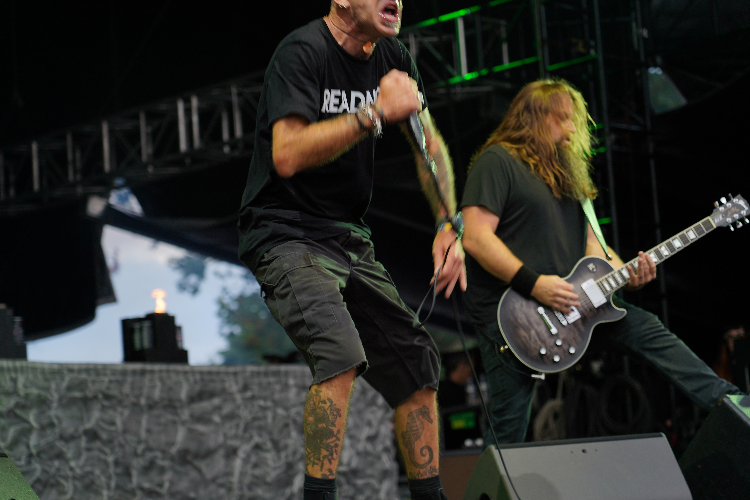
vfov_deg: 13.0
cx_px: 375
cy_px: 250
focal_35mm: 105
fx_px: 2187
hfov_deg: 19.5
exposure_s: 1/125
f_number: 4
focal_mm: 105
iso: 200
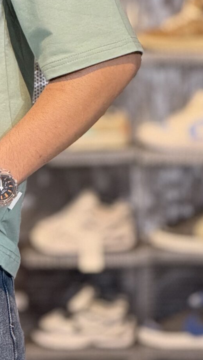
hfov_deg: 3.3
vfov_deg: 5.9
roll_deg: +0.4
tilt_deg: -1.8
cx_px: -142
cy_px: 39
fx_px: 3492
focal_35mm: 365
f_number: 2.8
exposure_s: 1/100
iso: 250
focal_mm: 15.66
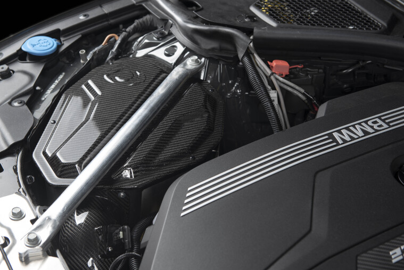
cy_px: 139
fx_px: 662
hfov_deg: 33.9
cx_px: 204
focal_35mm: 59
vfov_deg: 23.0
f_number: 5.6
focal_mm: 56
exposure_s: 1/100
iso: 100
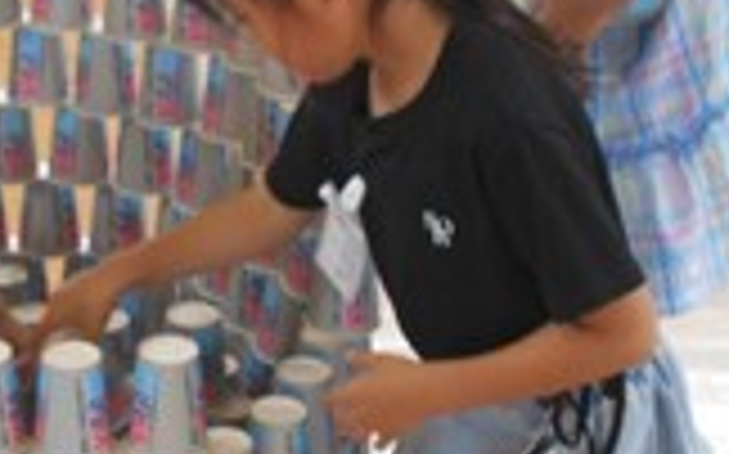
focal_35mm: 131
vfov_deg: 10.0
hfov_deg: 15.7
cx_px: 27
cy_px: 139
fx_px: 2601
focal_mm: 8.8
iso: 220
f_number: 4.5
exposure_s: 1/30
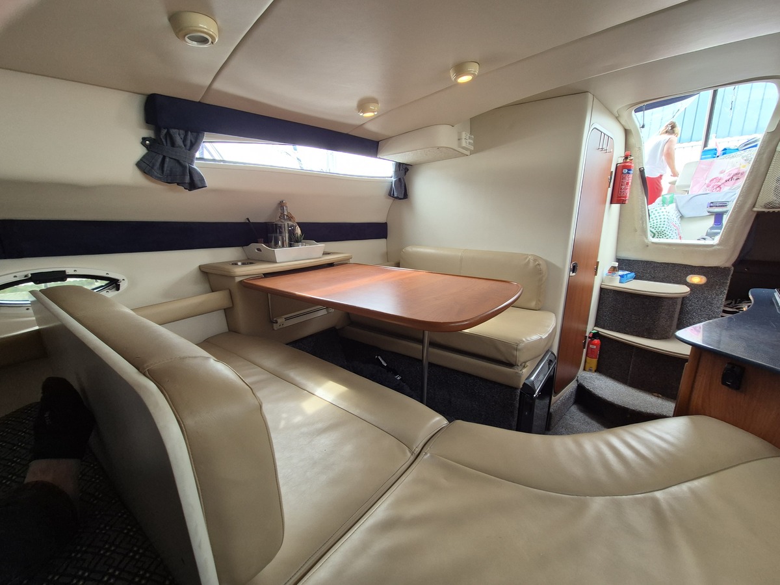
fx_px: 293
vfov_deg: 89.9
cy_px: 292
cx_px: 390
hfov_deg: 106.2
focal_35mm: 13
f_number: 2.2
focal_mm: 2.2
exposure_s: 1/100
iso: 160
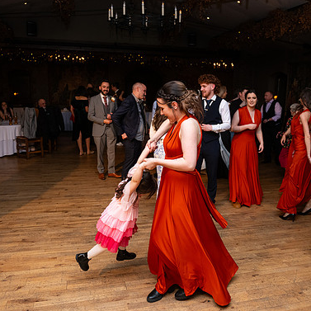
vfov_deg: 48.4
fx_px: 346
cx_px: 181
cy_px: 158
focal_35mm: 34
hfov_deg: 48.2
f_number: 3.5
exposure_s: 1/160
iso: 800
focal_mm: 26
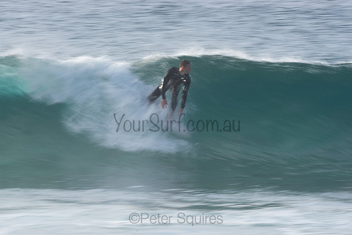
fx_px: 7335
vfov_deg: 1.8
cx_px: 176
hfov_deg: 2.7
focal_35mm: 750
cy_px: 118
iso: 125
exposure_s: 1/20
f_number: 25
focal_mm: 500
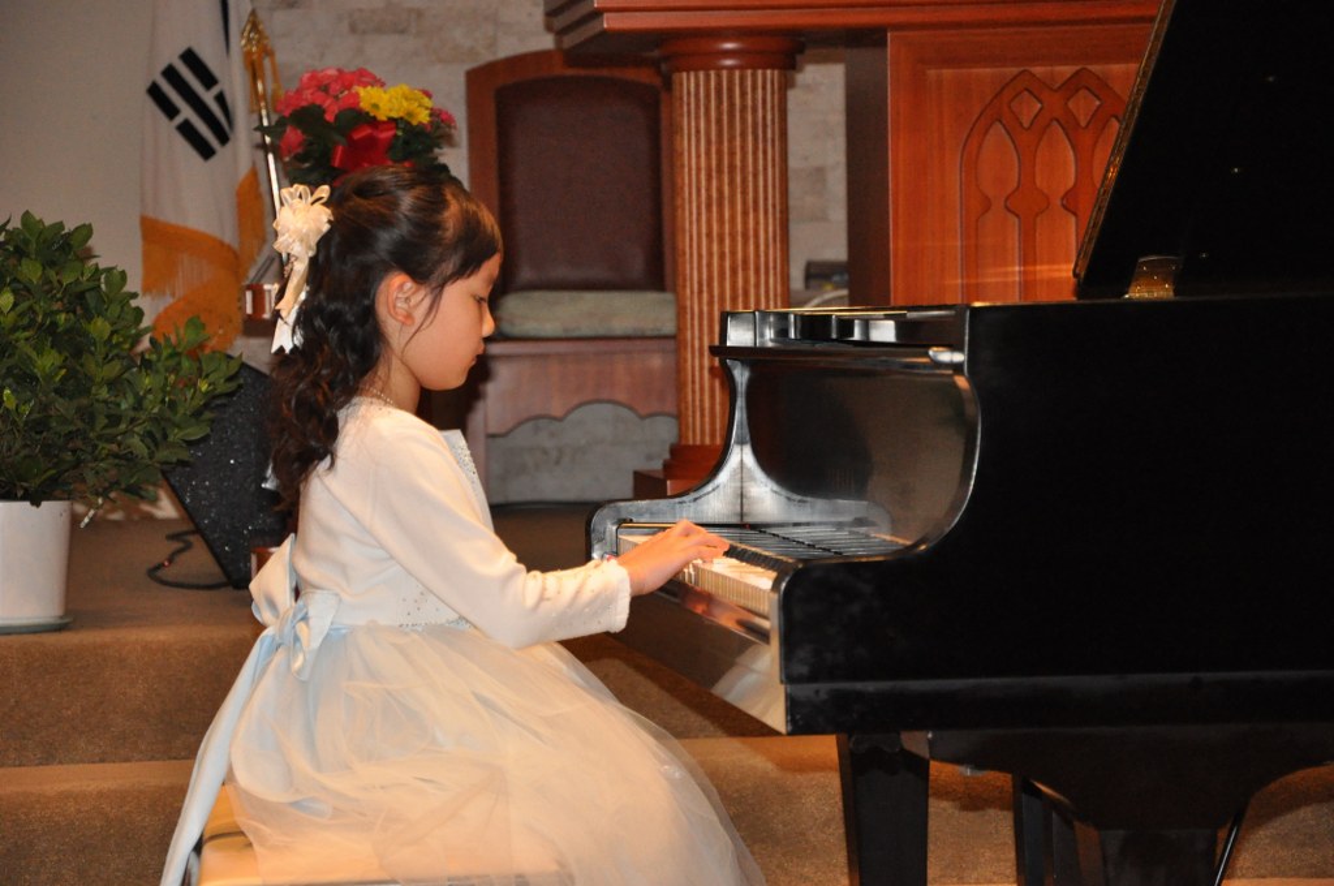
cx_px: 667
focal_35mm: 128
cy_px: 443
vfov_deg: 10.7
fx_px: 4719
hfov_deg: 16.1
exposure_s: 1/60
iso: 2000
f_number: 5.6
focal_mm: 85
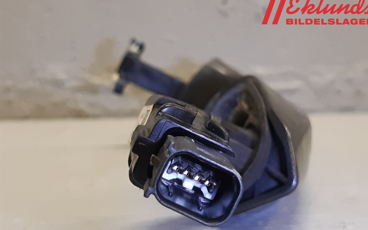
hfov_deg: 66.5
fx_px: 281
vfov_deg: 44.4
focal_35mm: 28
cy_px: 134
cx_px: 187
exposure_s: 1/50
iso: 160
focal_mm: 3.93
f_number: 1.7
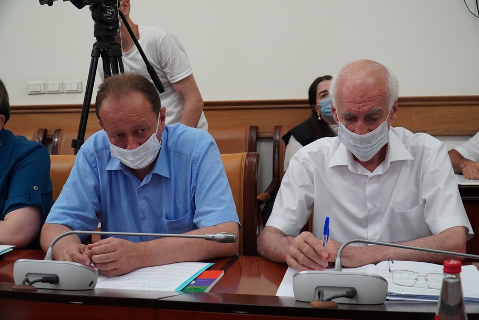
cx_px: 240
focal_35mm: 46
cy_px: 160
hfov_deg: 42.3
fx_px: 619
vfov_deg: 28.9
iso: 2500
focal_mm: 31
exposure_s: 1/200
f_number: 5
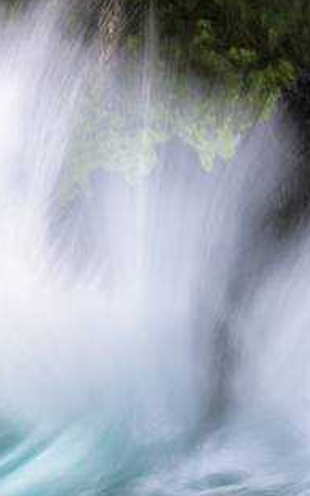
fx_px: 8535
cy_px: 306
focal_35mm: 632
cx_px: 155
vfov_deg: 3.3
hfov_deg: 2.1
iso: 64
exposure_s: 1/4
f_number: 22
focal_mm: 320
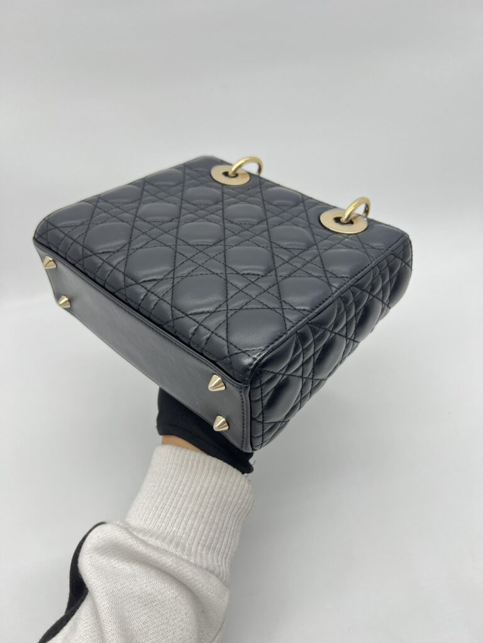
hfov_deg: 53.1
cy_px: 322
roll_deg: +3.2
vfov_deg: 67.3
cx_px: 242
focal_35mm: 26
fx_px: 484
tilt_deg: -39.4
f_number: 1.5
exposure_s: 1/100
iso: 40
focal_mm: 5.7
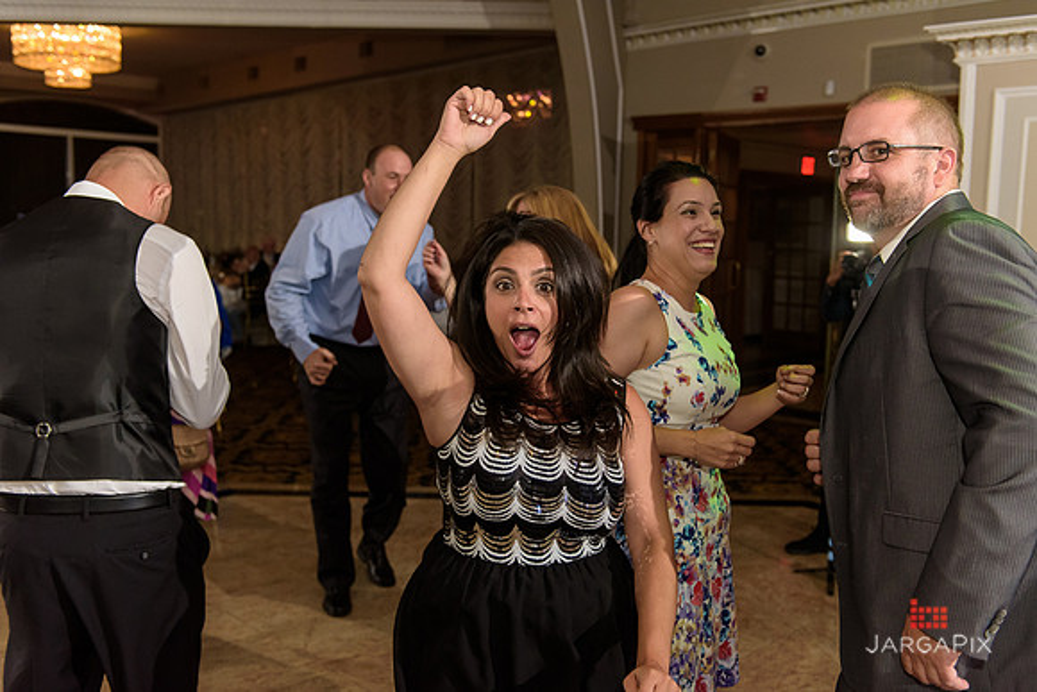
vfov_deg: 37.9
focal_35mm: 35
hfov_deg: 54.4
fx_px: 1008
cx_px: 518
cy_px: 346
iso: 2000
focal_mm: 35
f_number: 3.2
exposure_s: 1/125
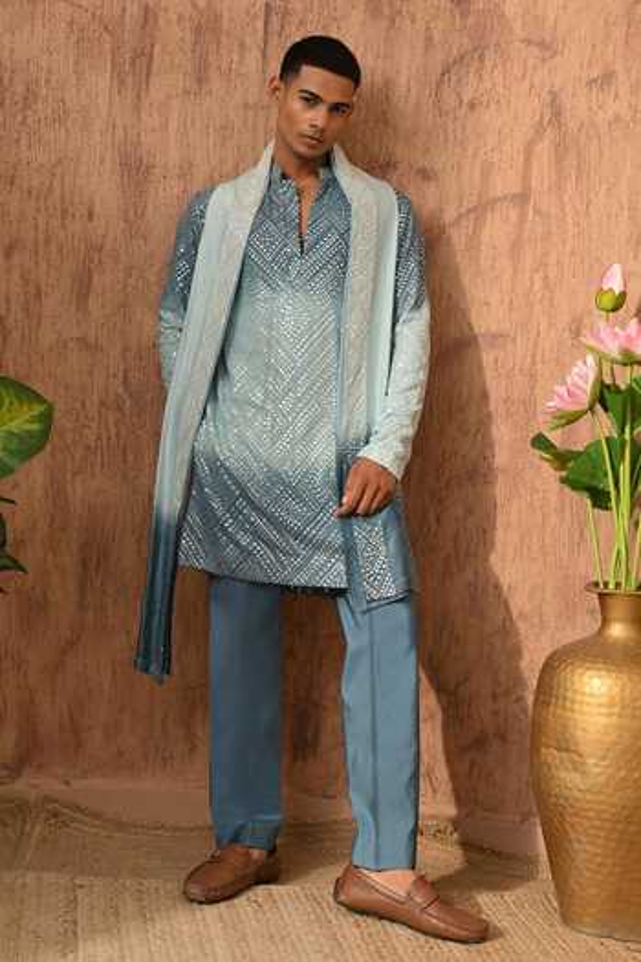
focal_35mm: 43
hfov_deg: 31.2
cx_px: 320
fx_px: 1148
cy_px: 481
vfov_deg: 45.4
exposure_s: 1/100
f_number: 8
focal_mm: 43
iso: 250
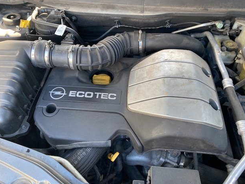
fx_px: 191
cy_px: 90
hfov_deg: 65.3
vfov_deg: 51.4
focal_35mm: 27
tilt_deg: -51.5
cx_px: 125
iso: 125
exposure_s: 1/117
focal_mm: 4.25
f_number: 1.8
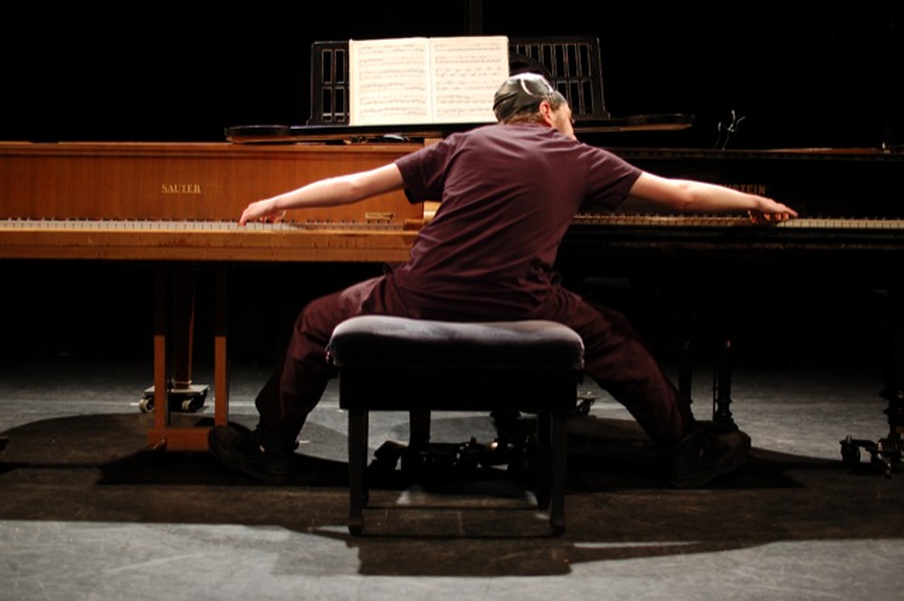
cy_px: 300
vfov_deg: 25.7
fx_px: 1317
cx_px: 452
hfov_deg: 37.9
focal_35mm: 52
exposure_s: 1/20
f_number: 2.2
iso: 400
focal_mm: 35
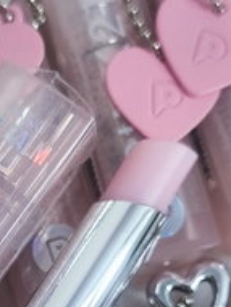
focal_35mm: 98
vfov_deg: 19.5
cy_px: 301
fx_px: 870
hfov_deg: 15.1
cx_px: 60
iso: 200
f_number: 1.65
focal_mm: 6.18
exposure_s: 1/99.9
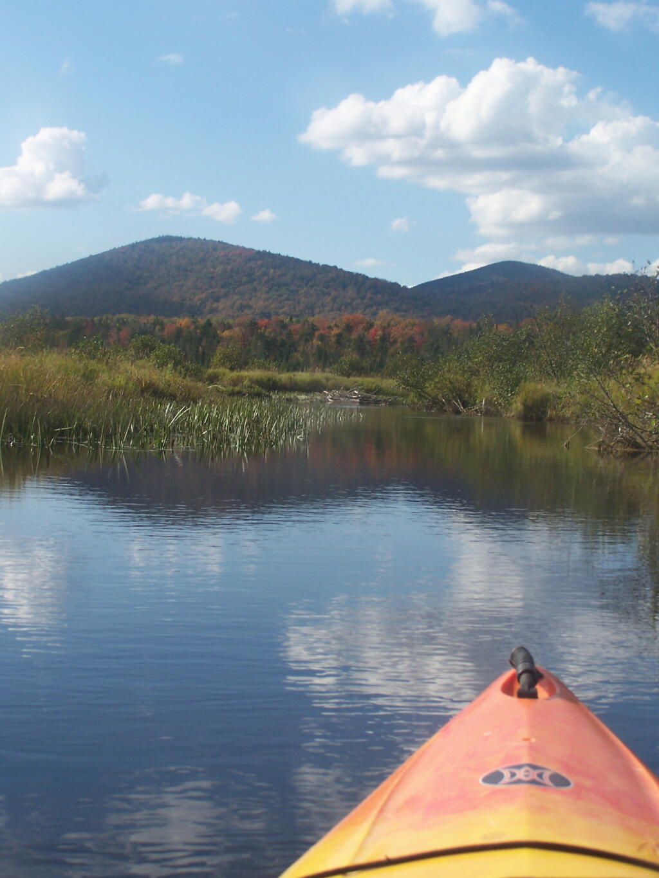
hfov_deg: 21.9
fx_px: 1700
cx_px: 330
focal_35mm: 67
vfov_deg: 29.0
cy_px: 439
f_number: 4.5
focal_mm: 11.1
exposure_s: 1/800
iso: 80
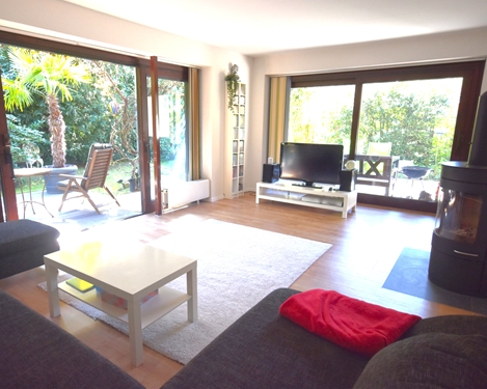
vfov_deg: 63.1
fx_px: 317
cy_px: 190
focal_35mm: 22
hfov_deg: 74.8
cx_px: 218
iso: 800
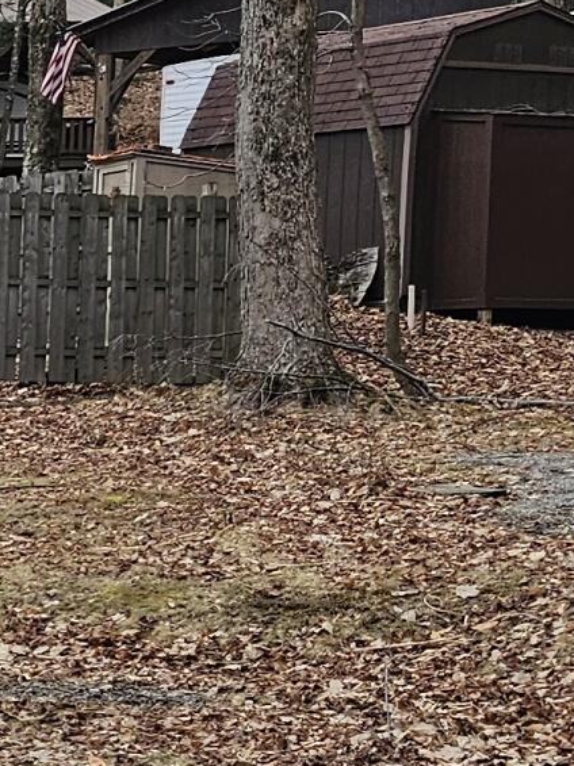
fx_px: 2699
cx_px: -1392
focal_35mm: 122
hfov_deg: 8.8
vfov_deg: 16.1
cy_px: 551
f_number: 1.7
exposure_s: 1/120
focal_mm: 6.3
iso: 20
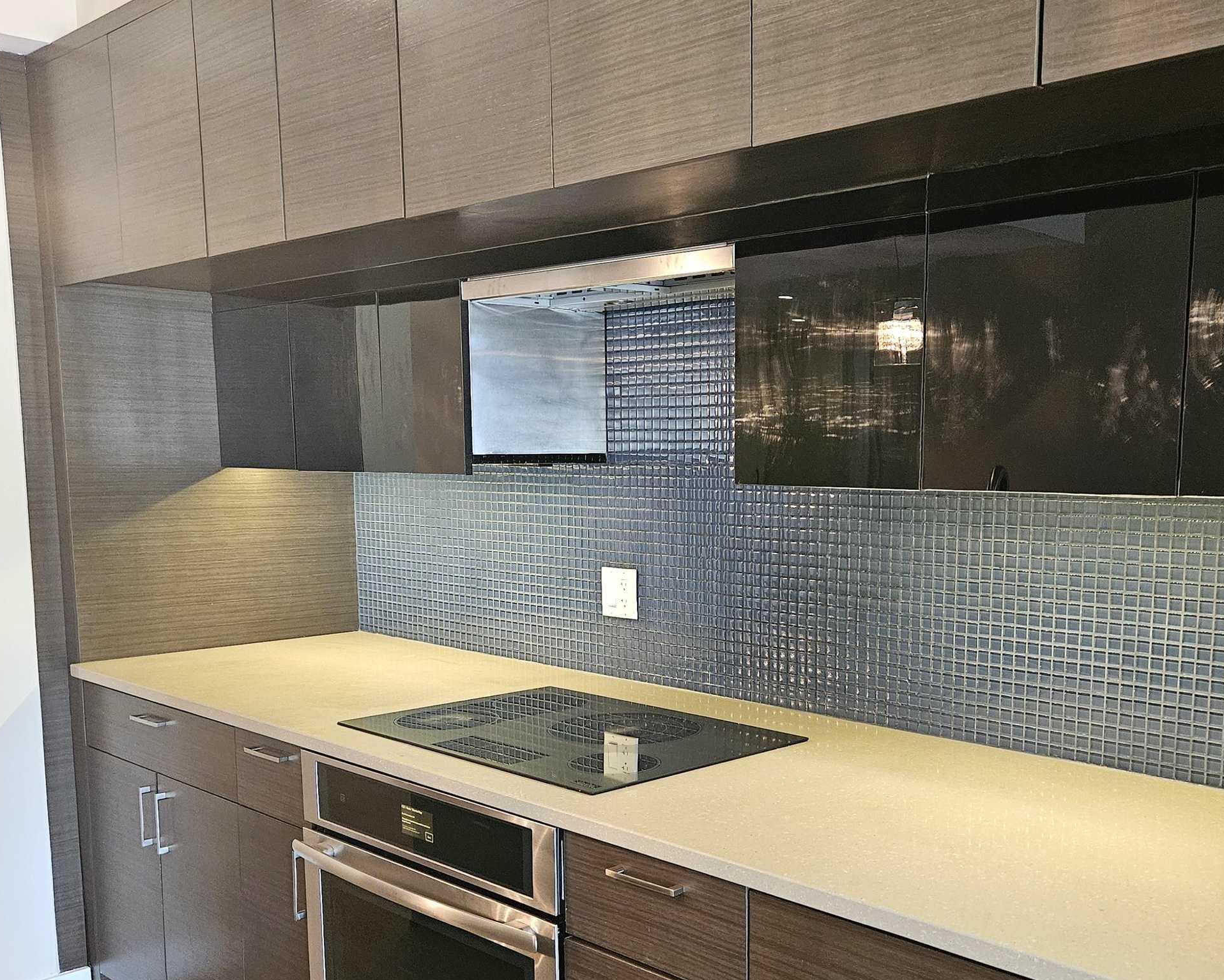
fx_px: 1304
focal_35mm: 36
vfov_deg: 40.8
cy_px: 624
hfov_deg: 50.1
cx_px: 709
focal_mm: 5.4
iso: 800
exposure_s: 1/120
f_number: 1.8
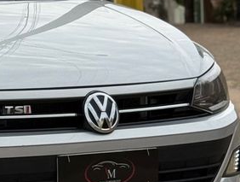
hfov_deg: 11.8
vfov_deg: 9.2
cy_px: 89
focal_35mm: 162
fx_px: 1126
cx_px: -90
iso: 80
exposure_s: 1/6536
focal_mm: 6.76
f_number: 1.78
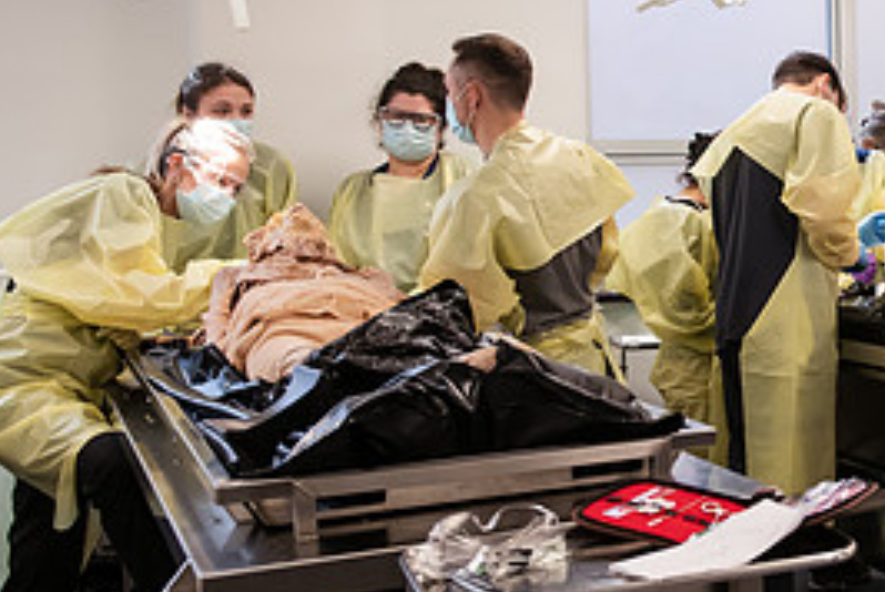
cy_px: 291
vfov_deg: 22.3
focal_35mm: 61
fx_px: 1501
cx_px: 922
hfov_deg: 30.1
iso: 1250
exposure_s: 1/250
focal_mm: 28
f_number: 4
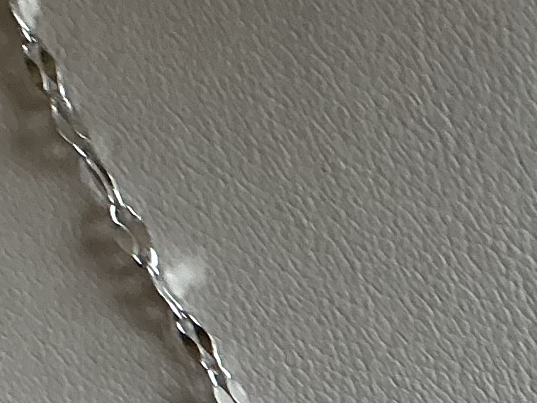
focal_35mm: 154
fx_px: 2389
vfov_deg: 8.9
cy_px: 892
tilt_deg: -58.3
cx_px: 946
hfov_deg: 11.9
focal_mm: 3
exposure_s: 1/100
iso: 40
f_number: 1.8
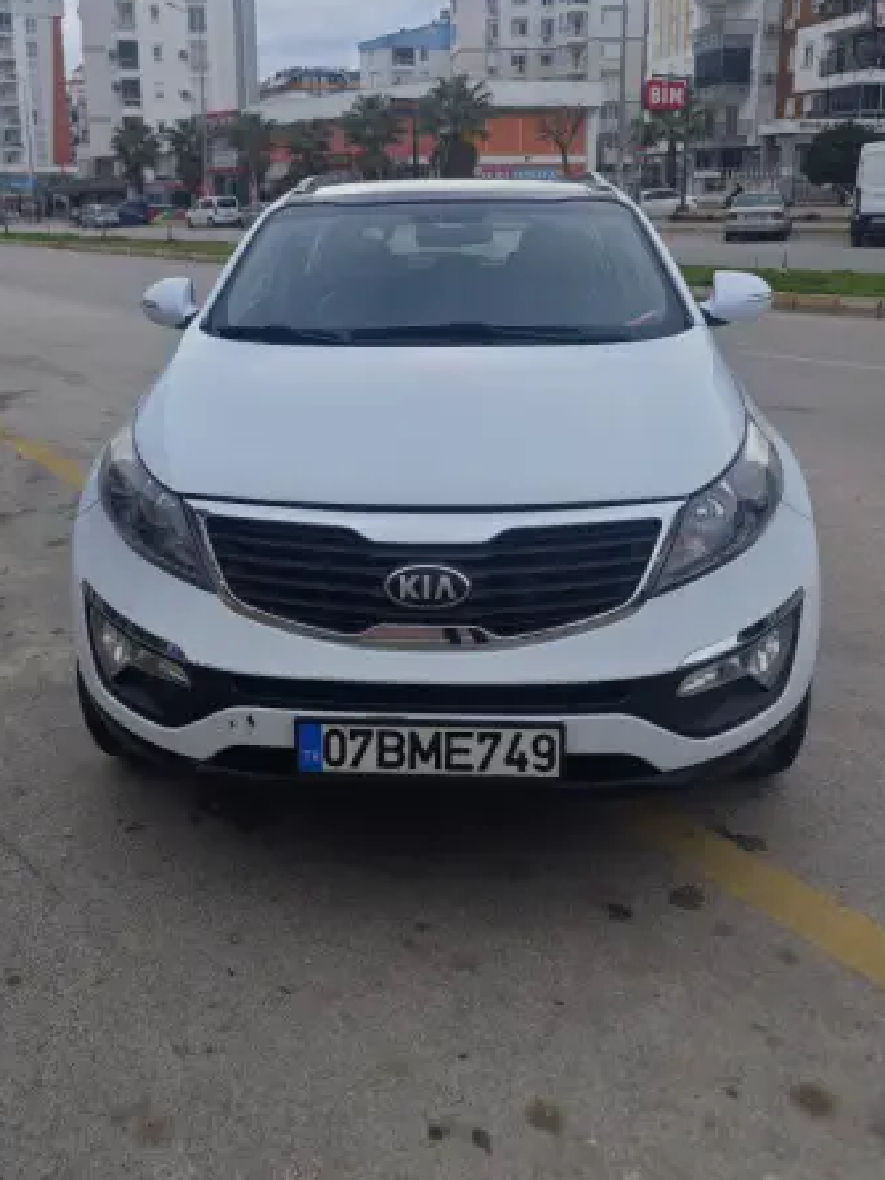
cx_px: 400
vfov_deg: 57.5
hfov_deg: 45.4
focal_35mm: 31
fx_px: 1056
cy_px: 427
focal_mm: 8.7
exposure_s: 1/1139
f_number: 1.9
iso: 50
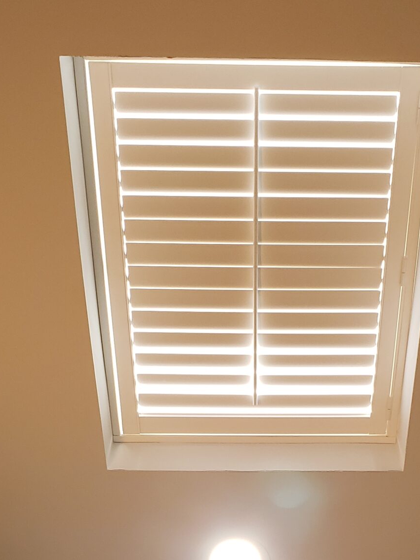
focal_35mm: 58
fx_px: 938
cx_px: 260
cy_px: 528
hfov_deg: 25.2
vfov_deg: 31.3
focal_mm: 4.3
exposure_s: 1/60
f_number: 2.4
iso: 250
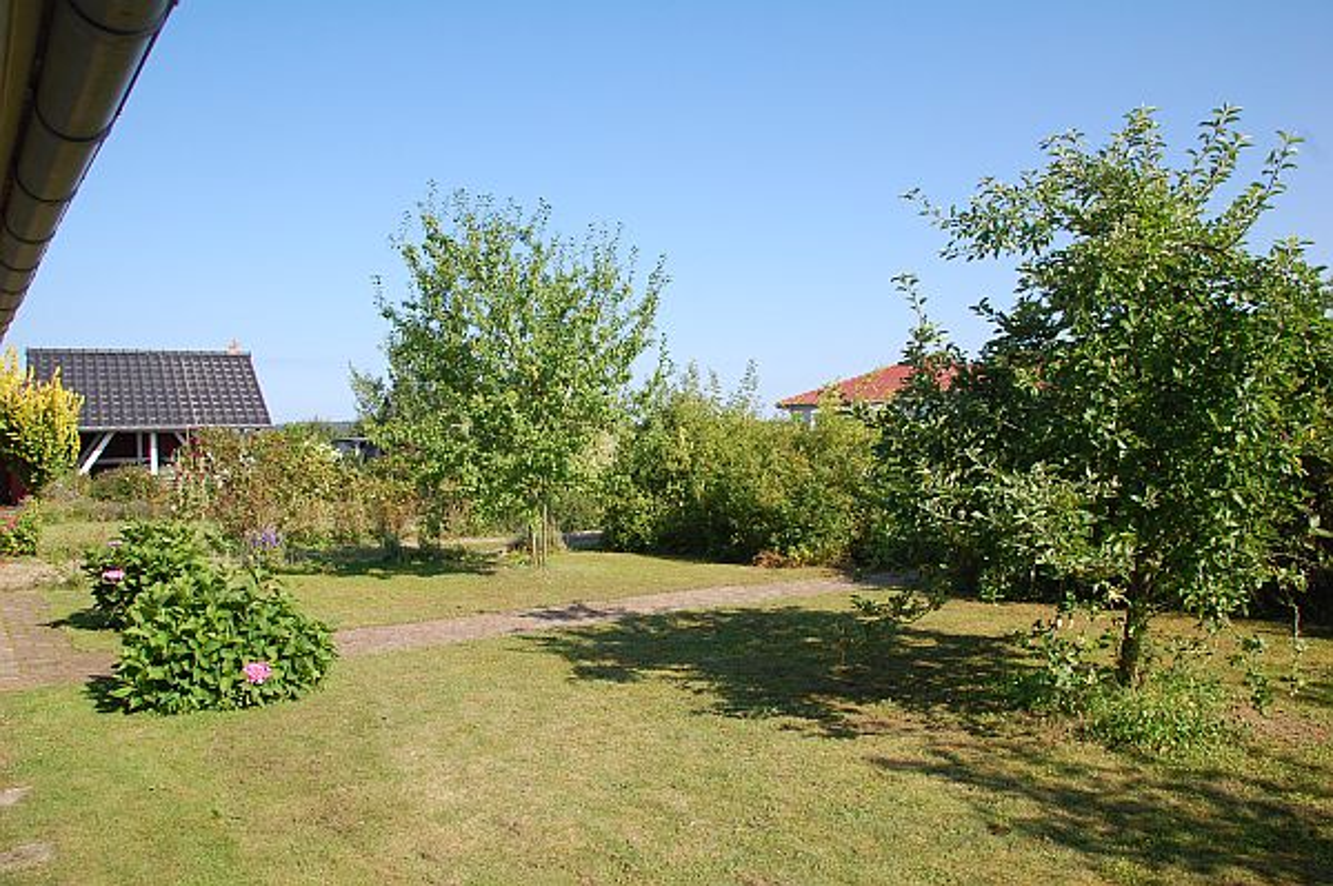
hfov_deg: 67.4
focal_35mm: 27
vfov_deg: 47.9
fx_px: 999
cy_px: 443
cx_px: 666
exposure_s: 1/250
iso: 200
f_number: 8
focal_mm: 18
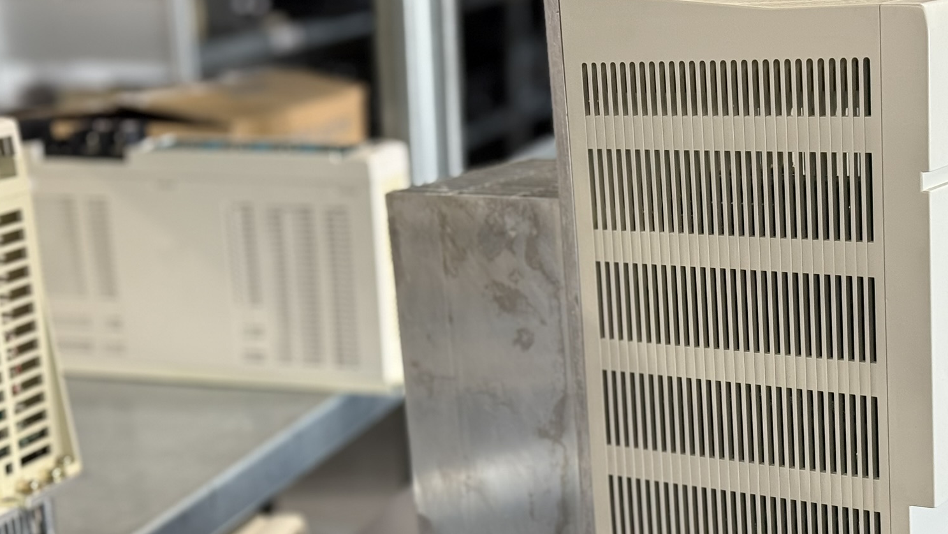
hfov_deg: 29.2
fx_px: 1810
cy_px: 434
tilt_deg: -17.8
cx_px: 595
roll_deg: +0.7
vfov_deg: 16.6
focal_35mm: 72
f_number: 1.78
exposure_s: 1/50
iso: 200
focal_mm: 6.76
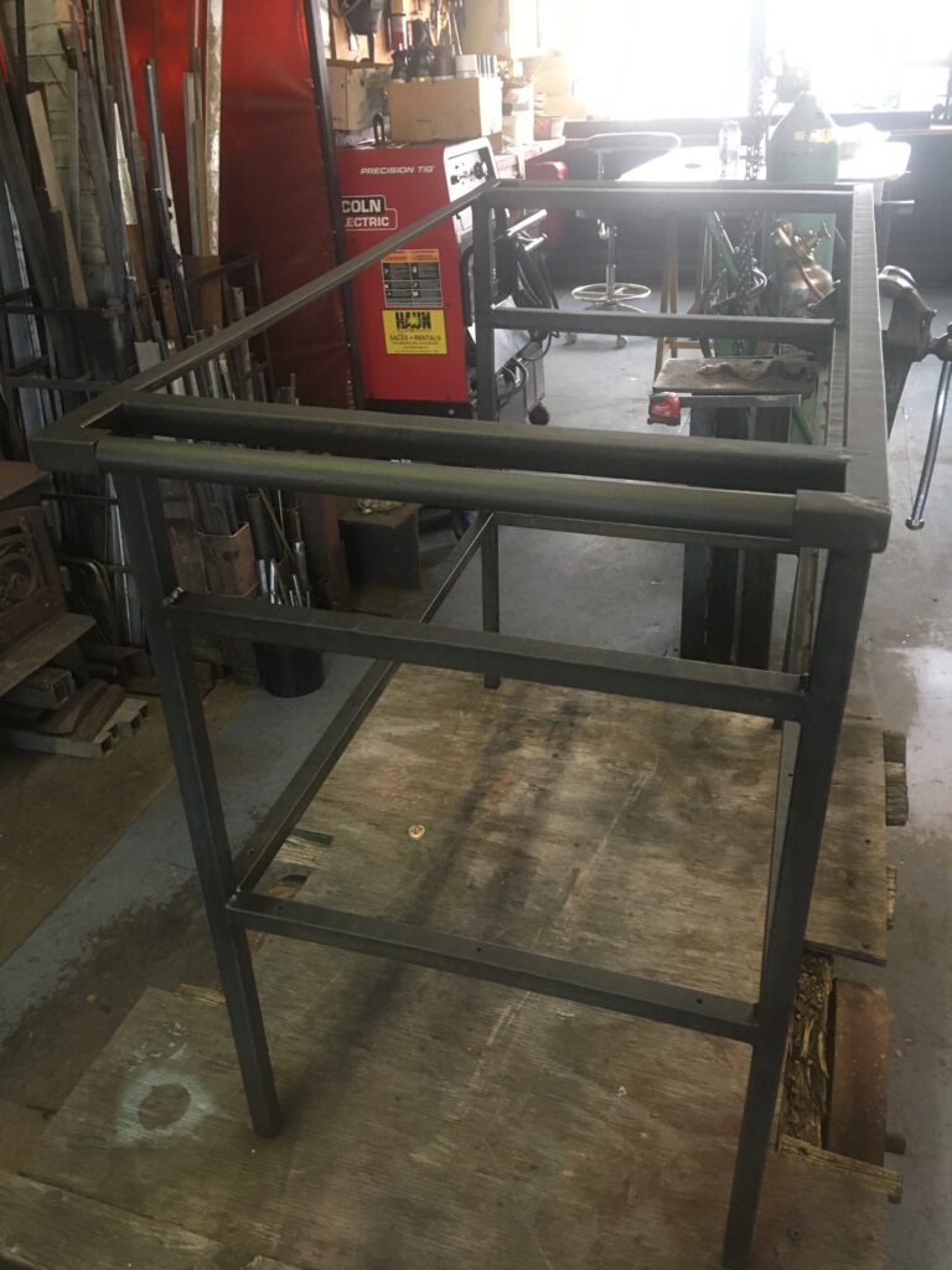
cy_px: 635
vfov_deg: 61.7
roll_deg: +3.5
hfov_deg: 48.2
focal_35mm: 29
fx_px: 1063
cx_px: 476
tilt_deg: -29.3
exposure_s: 1/30
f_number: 2.2
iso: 160
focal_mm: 4.15
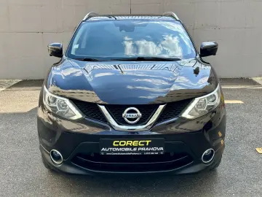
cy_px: 98
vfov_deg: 30.3
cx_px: 131
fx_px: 363
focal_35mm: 48
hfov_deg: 39.7
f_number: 1.78
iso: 64
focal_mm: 6.86
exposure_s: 1/953
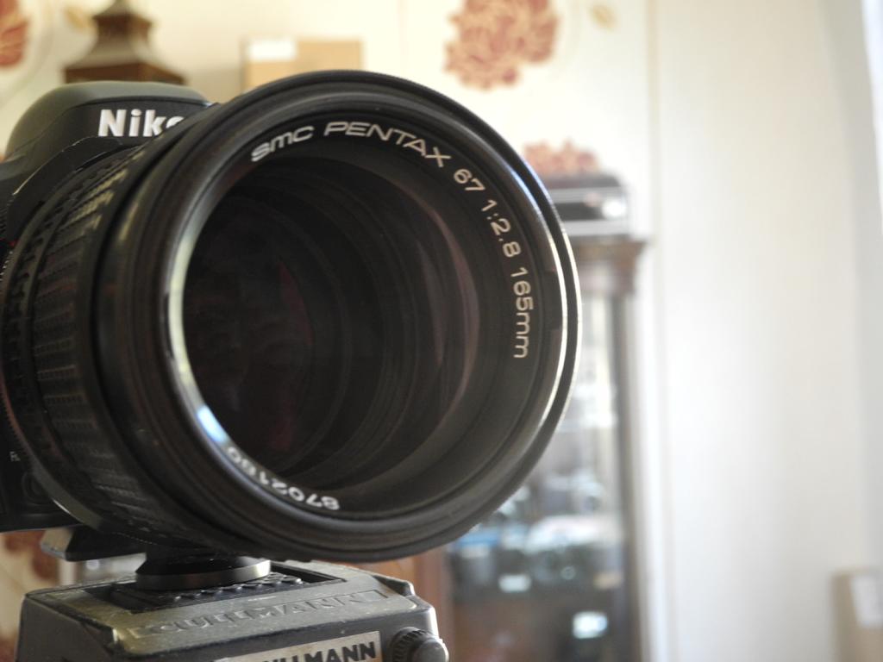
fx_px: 1403
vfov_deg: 26.6
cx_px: 442
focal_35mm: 55
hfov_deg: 34.9
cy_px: 331
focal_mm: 11.8
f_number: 3.5
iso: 400
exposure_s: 1/13.4
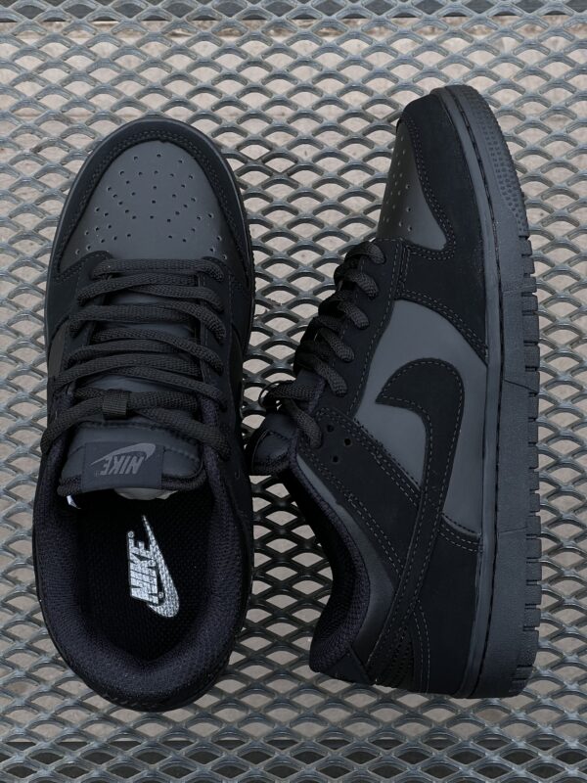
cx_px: 294
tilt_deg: -82.8
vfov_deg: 25.3
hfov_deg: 19.1
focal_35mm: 77
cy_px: 392
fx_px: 1741
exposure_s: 1/116
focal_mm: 9
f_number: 2.8
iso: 32
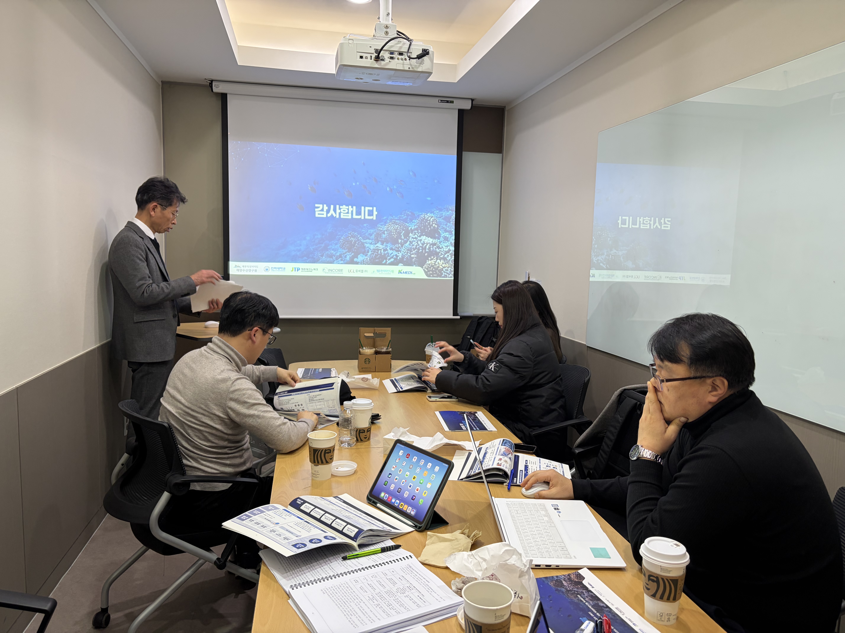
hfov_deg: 67.3
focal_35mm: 26
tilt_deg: -5.0
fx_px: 635
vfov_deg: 53.1
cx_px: 422
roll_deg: -1.5
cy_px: 316
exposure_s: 1/60
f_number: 1.6
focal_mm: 5.96
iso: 100
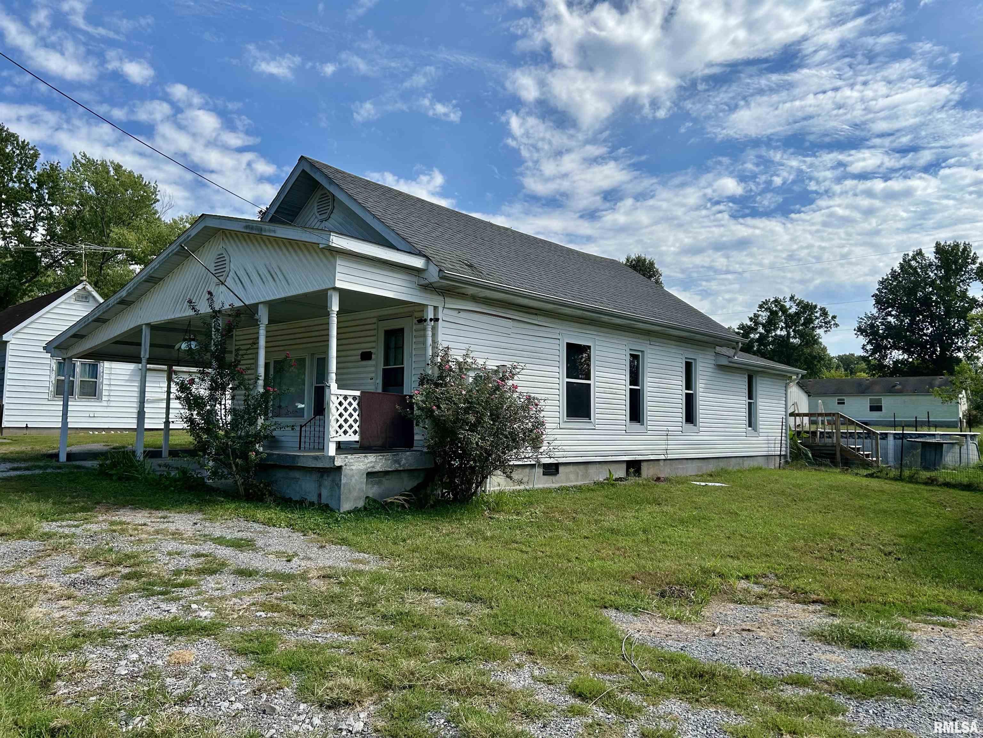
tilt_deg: +3.9
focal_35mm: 26
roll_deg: -0.6
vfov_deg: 53.1
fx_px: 738
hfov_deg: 67.3
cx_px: 492
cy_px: 369
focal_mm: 5.7
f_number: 1.5
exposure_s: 1/6211
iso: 50
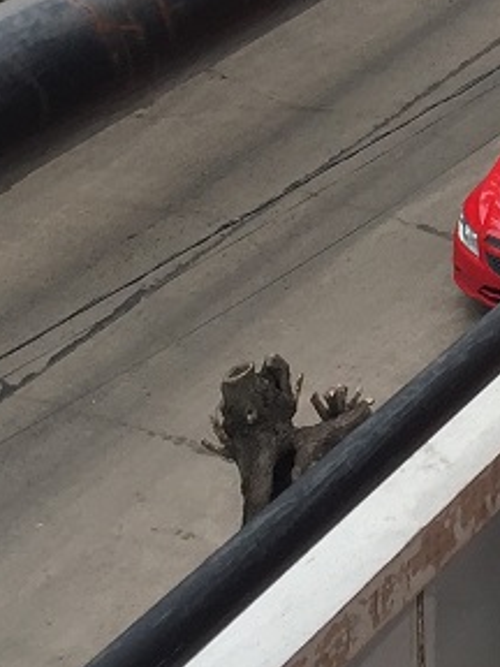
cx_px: 762
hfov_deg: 11.0
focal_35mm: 129
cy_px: -280
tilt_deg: -13.9
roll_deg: -0.2
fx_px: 2484
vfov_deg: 14.4
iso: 32
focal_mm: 4.15
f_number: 2.2
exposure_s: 1/363
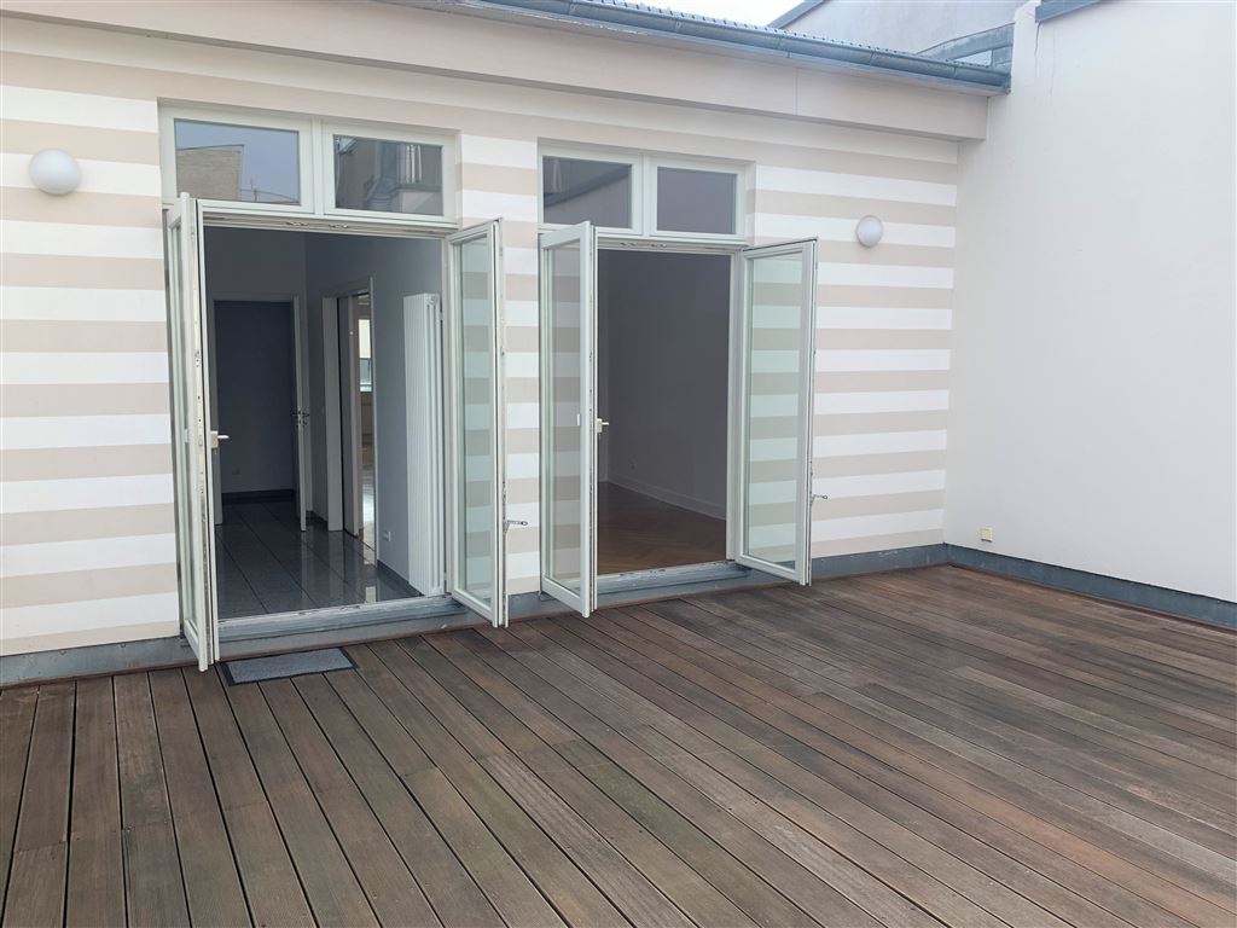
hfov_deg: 67.3
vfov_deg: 53.1
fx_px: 929
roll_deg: +1.6
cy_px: 464
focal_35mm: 26
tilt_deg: -6.3
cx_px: 618
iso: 25
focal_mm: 4.25
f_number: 1.8
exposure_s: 1/727
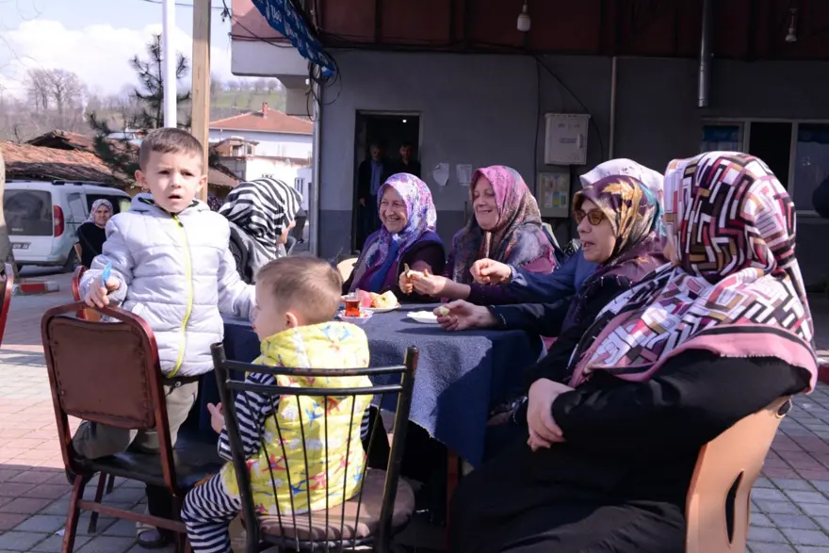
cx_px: 414
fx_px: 829
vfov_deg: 36.9
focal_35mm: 36
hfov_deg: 53.1
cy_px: 276
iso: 1000
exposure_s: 1/1250
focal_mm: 36
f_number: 6.3
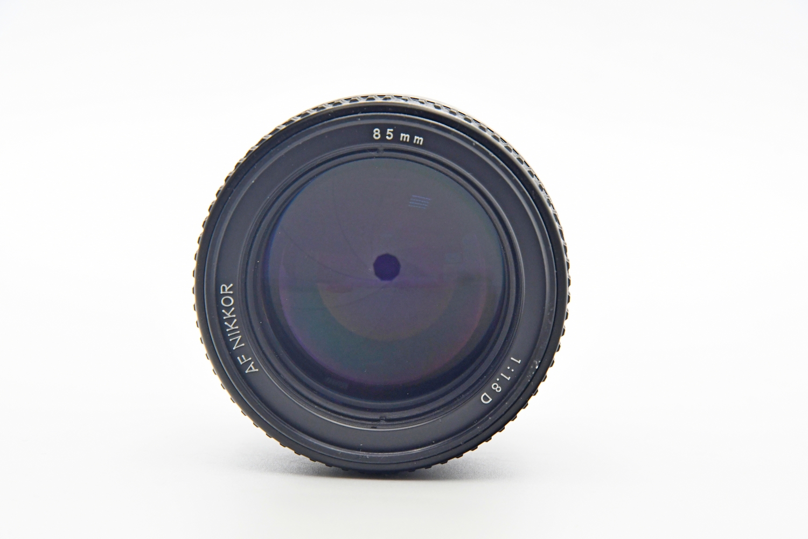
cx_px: 404
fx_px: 2693
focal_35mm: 120
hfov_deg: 17.1
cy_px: 270
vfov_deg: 11.4
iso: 1250
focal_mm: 80
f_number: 8
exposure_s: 1/125
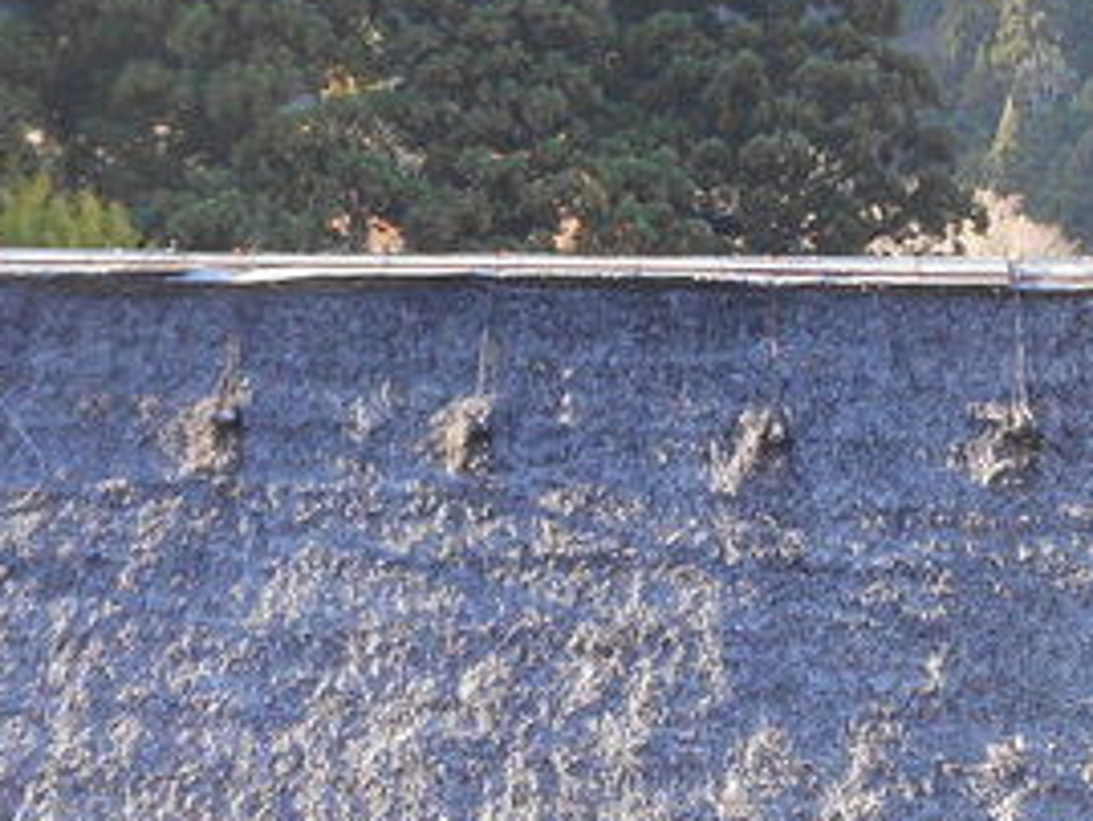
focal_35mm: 124
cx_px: 977
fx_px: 3917
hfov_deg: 15.7
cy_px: 921
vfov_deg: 11.8
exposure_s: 1/40
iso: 80
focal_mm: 7.2
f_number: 3.9
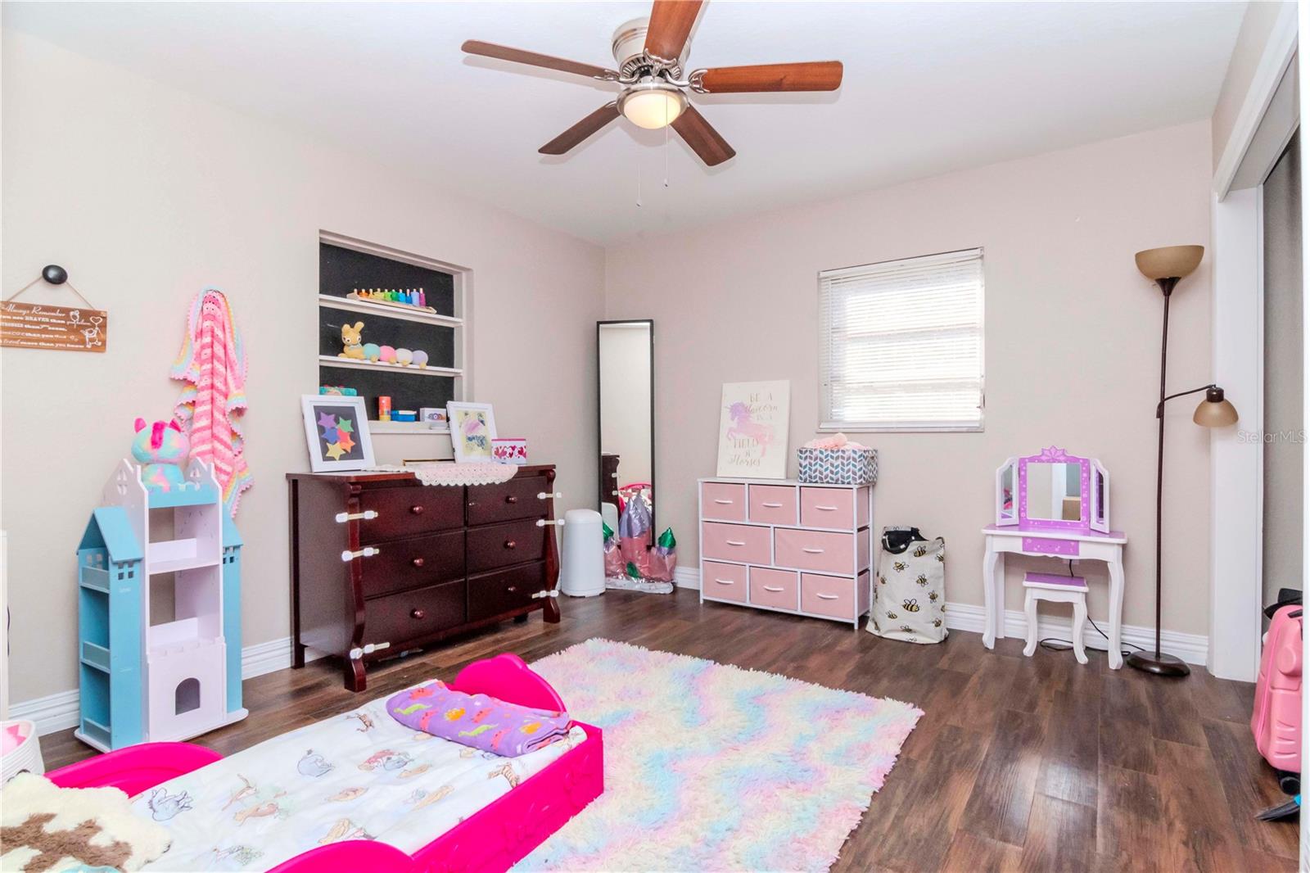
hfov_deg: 95.0
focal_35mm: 16
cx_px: 655
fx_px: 600
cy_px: 436
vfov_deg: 72.0
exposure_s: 1/200
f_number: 14
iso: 1000
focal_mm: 11
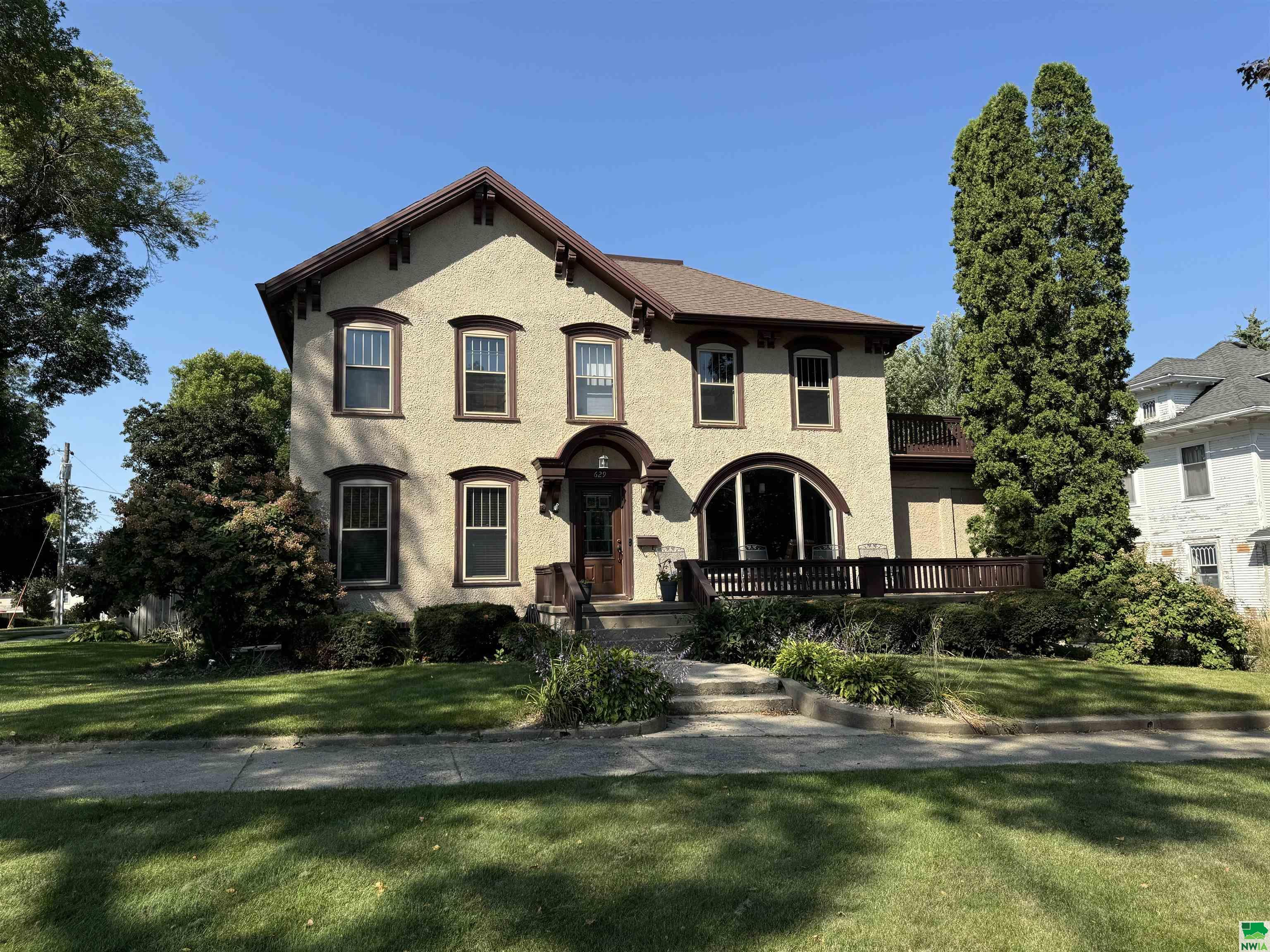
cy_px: 476
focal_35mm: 24
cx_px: 635
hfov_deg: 71.6
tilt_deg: +6.6
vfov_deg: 56.8
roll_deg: +1.3
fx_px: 881
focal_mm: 6.76
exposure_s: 1/3096
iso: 80
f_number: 1.78
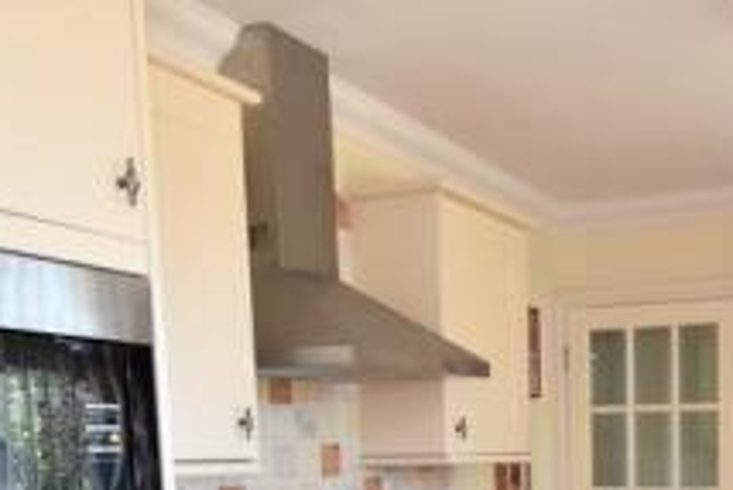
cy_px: 577
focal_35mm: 46
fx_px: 937
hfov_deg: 40.5
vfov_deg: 26.3
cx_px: 611
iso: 800
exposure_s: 1/160
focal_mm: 10
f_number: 4.5
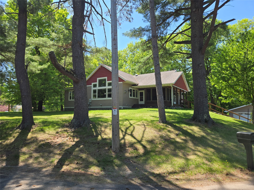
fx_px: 169
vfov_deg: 58.9
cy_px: 95
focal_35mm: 23
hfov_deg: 73.9
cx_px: 127
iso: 25
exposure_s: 1/805
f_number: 1.8
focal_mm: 5.4
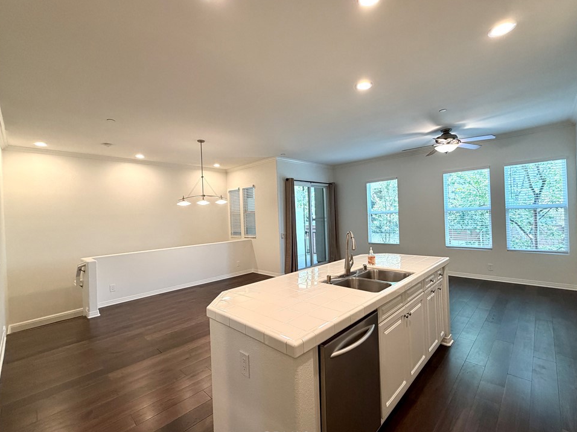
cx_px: 303
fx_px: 250
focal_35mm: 15
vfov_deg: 81.7
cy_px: 214
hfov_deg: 98.1
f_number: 2.2
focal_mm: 2.22
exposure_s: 1/120
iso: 250
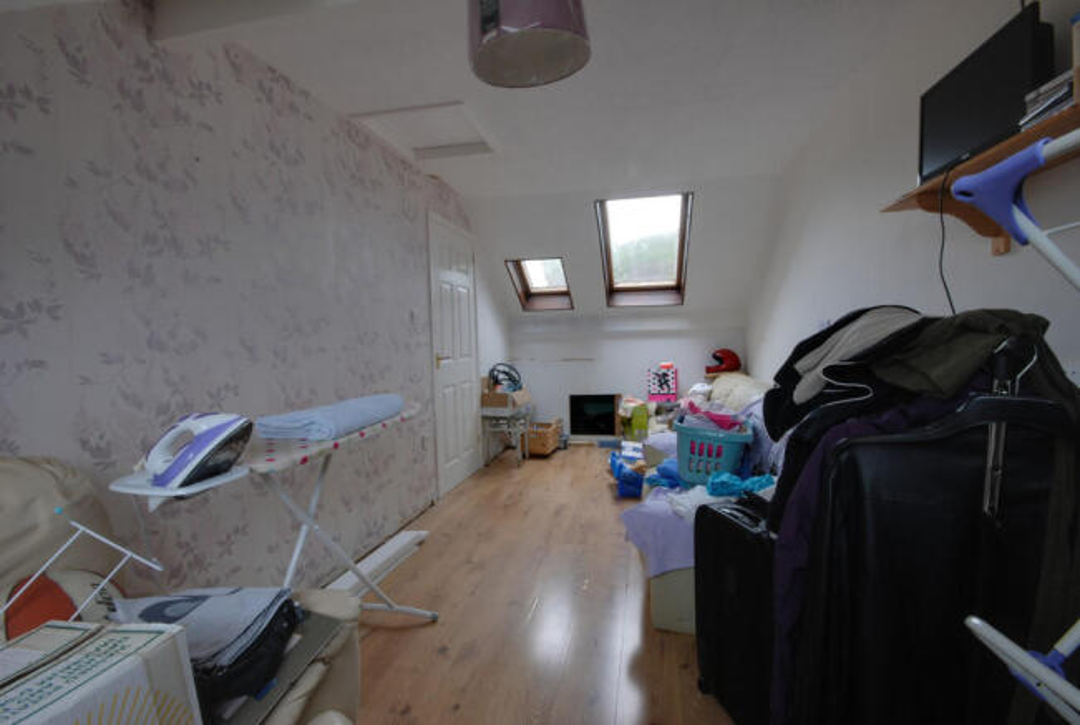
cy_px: 362
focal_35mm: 15
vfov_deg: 77.6
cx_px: 540
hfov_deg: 100.3
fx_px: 451
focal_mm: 10
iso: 100
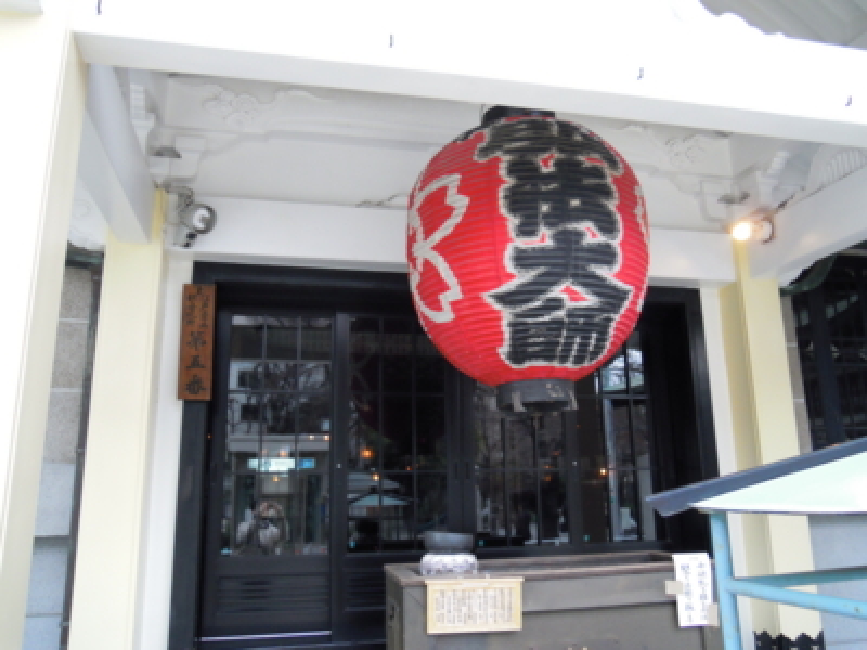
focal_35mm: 28
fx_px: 701
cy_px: 325
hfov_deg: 63.4
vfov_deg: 49.7
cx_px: 434
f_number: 2.7
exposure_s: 1/30
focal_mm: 5
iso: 400
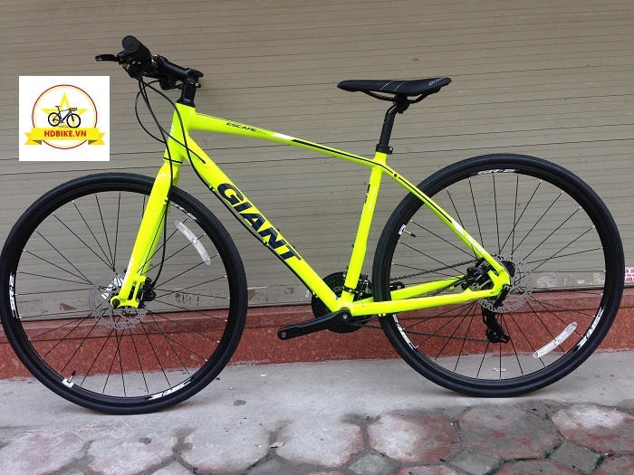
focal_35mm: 33
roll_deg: +0.6
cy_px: 238
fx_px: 604
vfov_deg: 42.9
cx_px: 317
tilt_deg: -7.1
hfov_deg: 55.4
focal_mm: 4.12
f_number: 2.4
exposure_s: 1/120
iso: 50
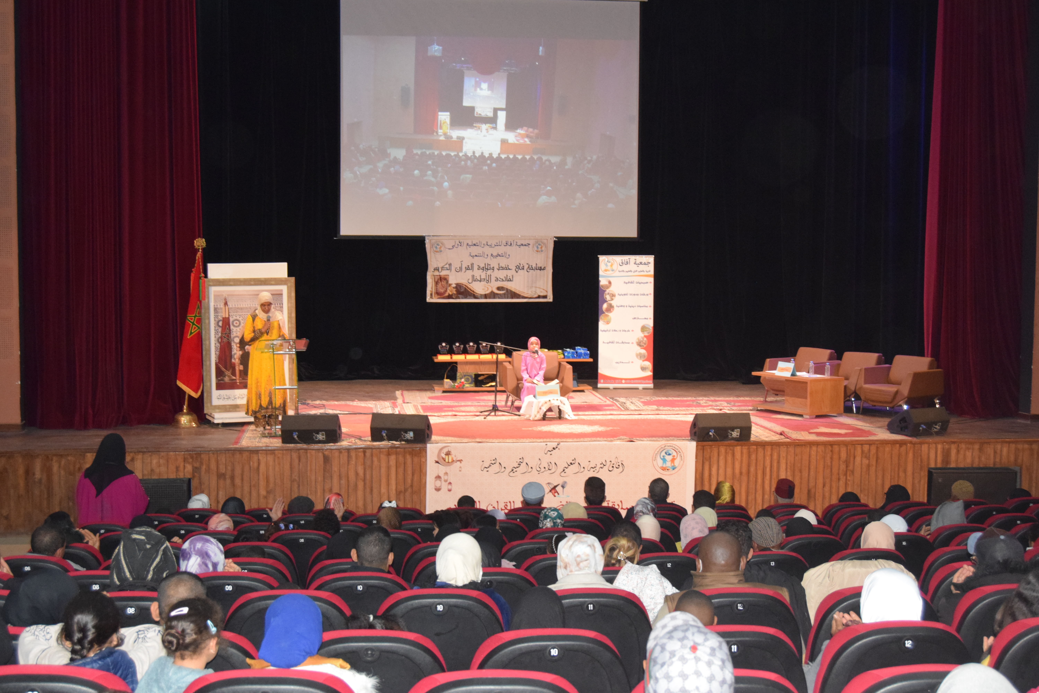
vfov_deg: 23.8
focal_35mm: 57
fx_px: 1645
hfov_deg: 35.1
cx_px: 520
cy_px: 346
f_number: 4.8
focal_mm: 38
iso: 3200
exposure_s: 1/60
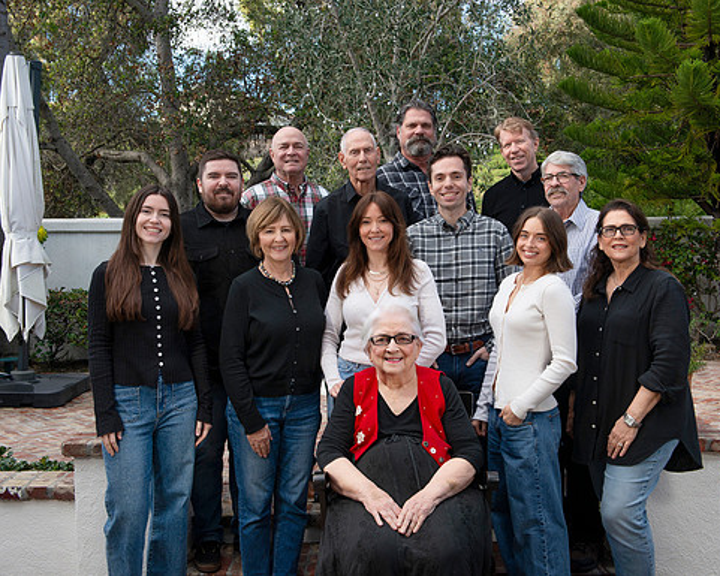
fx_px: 916
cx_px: 385
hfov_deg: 42.9
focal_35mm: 43
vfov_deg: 34.9
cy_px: 288
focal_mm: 38
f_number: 9
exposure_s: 1/200
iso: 400
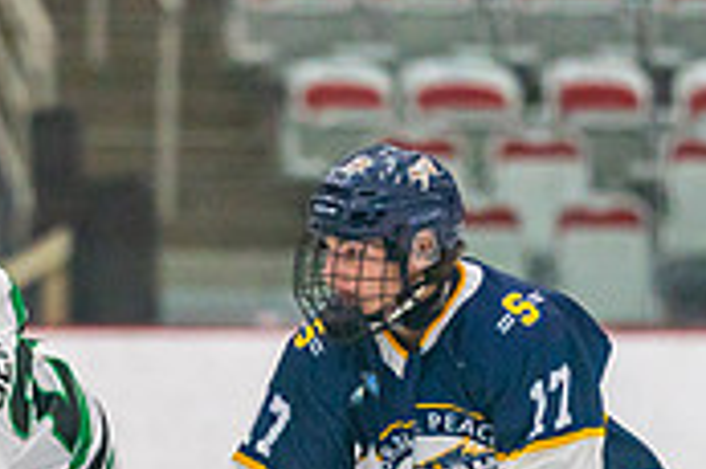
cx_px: 75
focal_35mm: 746
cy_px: 571
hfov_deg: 2.8
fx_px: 14616
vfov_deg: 1.8
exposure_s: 1/1250
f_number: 2.8
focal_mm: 200
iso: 3200
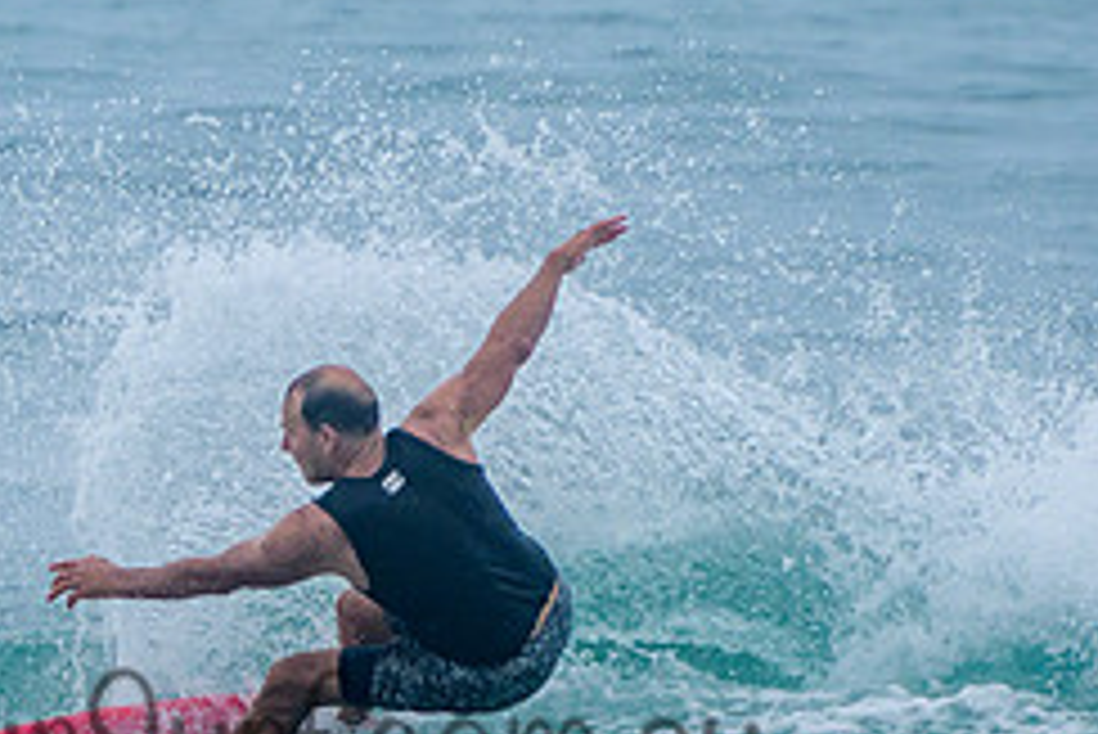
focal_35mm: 1307
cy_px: 438
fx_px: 39886
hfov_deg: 1.6
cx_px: 181
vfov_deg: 1.1
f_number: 8
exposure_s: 1/2000
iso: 500
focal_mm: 400
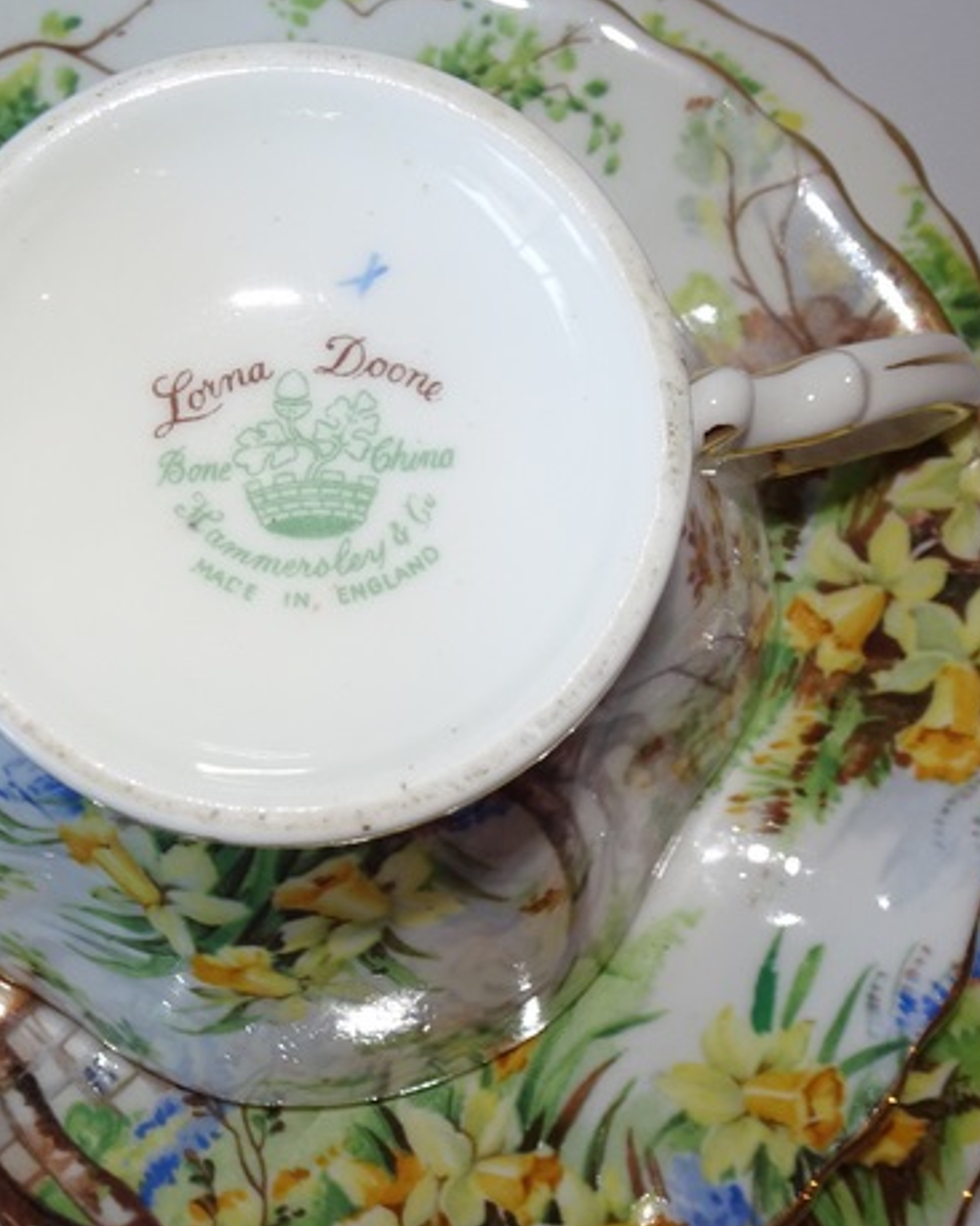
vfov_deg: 36.7
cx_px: 214
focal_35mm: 51
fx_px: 1850
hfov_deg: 29.1
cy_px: 612
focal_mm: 4.1
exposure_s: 1/30
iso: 80
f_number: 3.5
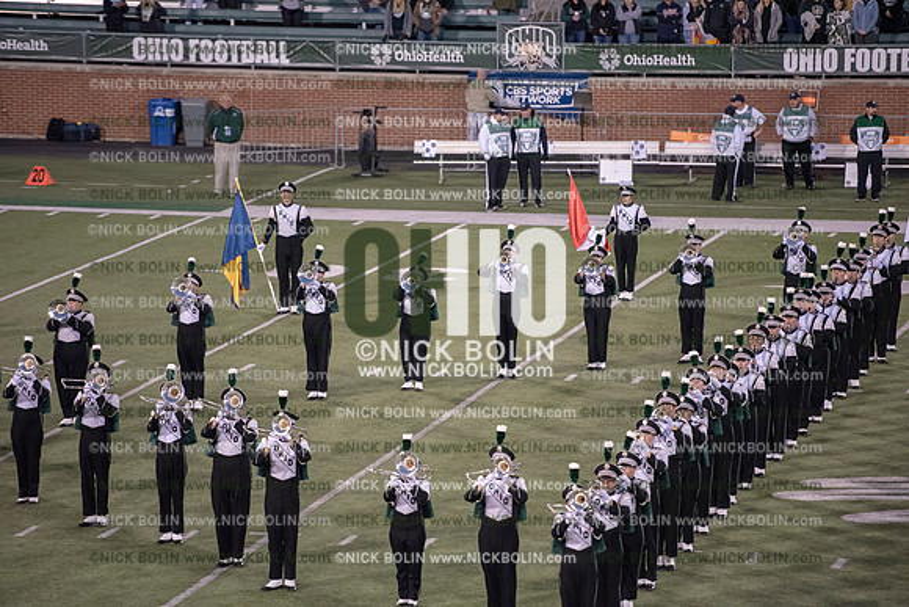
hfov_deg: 10.3
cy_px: 304
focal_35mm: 200
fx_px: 5051
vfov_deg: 6.9
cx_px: 454
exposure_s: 1/1250
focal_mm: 200
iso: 5000
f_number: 3.2
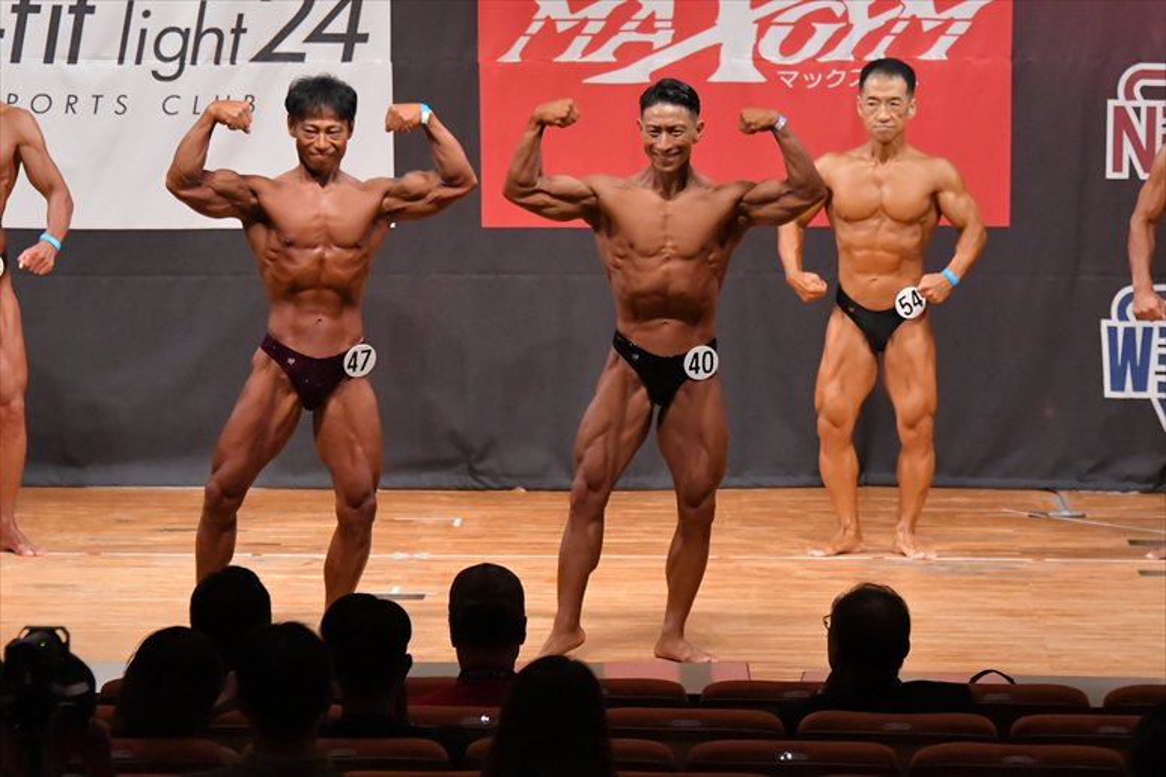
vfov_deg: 6.3
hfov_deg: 9.5
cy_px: 388
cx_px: 583
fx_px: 7025
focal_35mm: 217
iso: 10000
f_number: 5.6
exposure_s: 1/400
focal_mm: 145
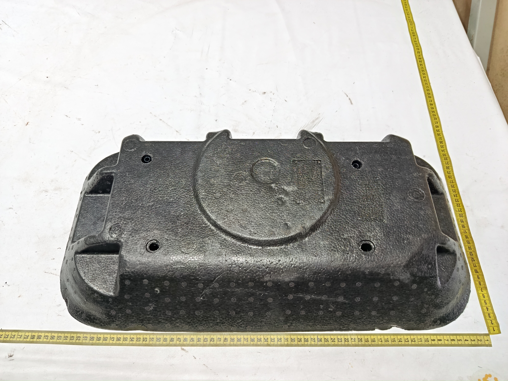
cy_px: 190
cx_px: 254
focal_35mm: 24
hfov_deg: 71.6
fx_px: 352
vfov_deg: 56.8
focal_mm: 5.24
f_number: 1.7
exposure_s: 1/120
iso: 254
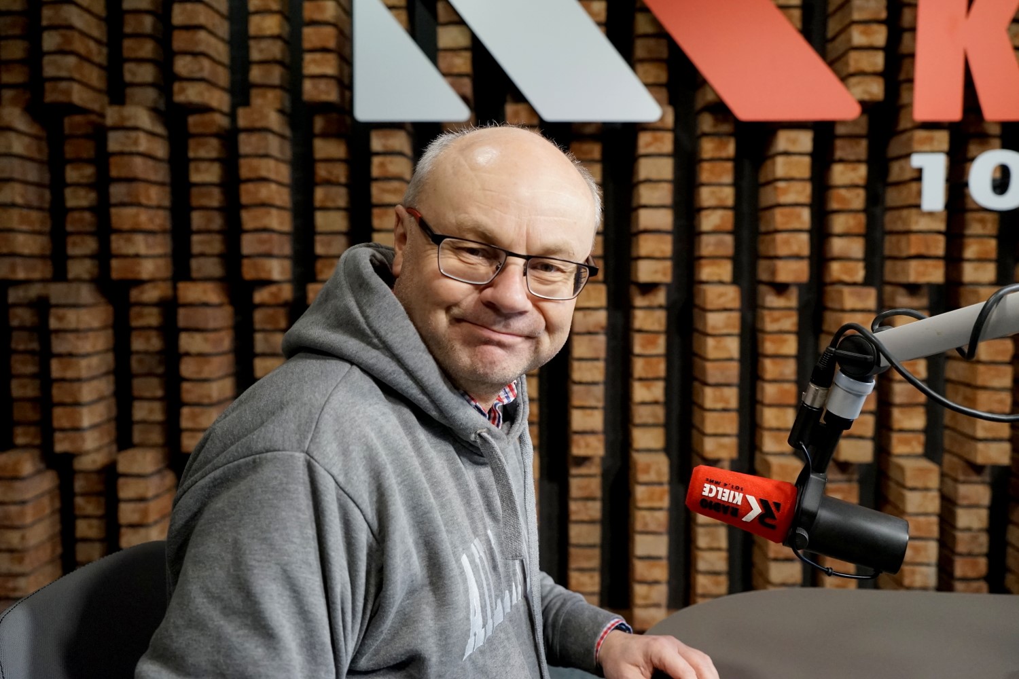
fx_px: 849
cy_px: 340
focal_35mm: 30
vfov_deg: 43.6
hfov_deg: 61.9
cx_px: 510
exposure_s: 1/160
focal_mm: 30
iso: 2500
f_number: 4
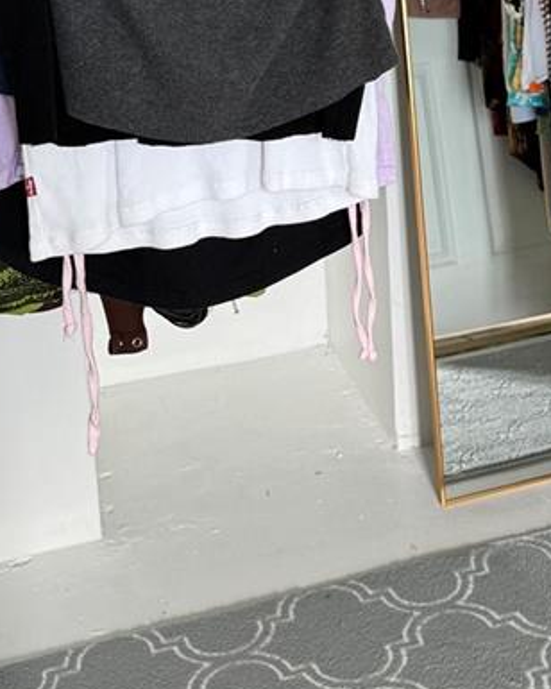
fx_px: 1488
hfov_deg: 20.0
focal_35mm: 73
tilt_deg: -10.0
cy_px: -16
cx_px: 605
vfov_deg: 24.7
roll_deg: +2.4
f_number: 1.78
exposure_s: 1/60
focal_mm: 6.76
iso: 200
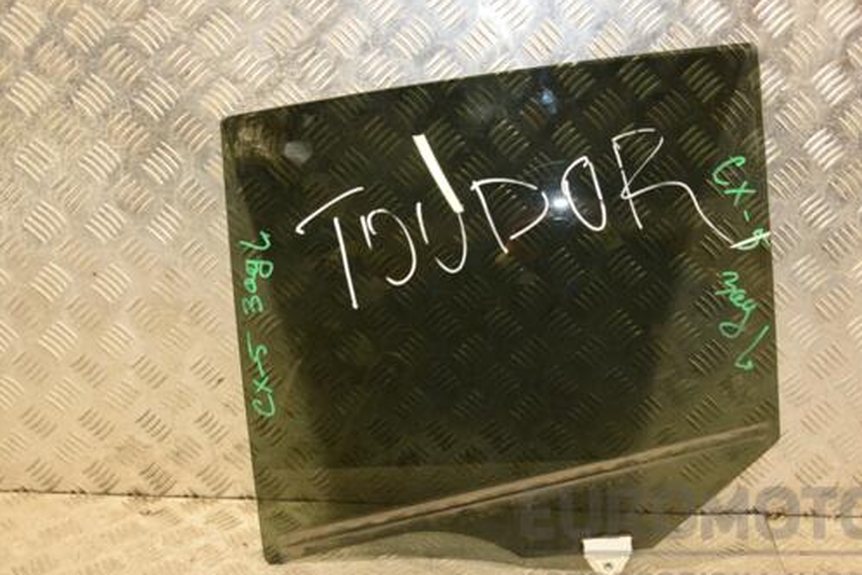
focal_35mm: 47
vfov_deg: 28.6
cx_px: 488
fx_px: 1125
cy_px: 282
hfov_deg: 41.8
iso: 800
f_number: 5
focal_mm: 26
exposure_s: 1/100
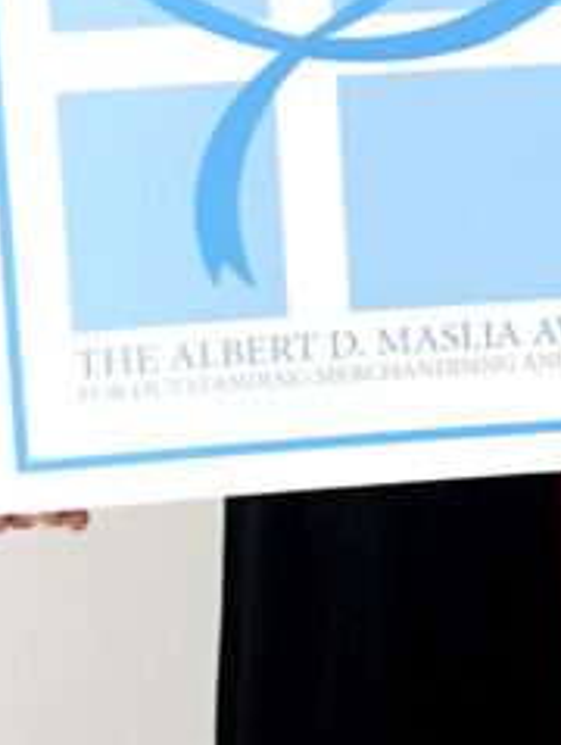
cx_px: 1134
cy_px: -243
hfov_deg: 10.9
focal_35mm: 124
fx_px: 2672
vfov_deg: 15.1
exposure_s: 1/8
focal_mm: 4.15
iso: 100
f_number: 2.2
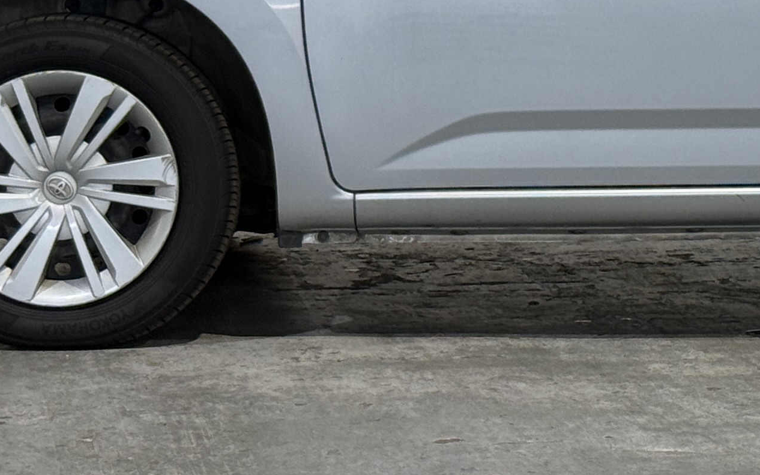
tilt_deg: -0.3
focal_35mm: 162
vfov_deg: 8.0
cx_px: 767
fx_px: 3355
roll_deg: -0.6
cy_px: -123
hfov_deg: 12.8
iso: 80
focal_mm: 6.76
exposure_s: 1/60
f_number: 1.78
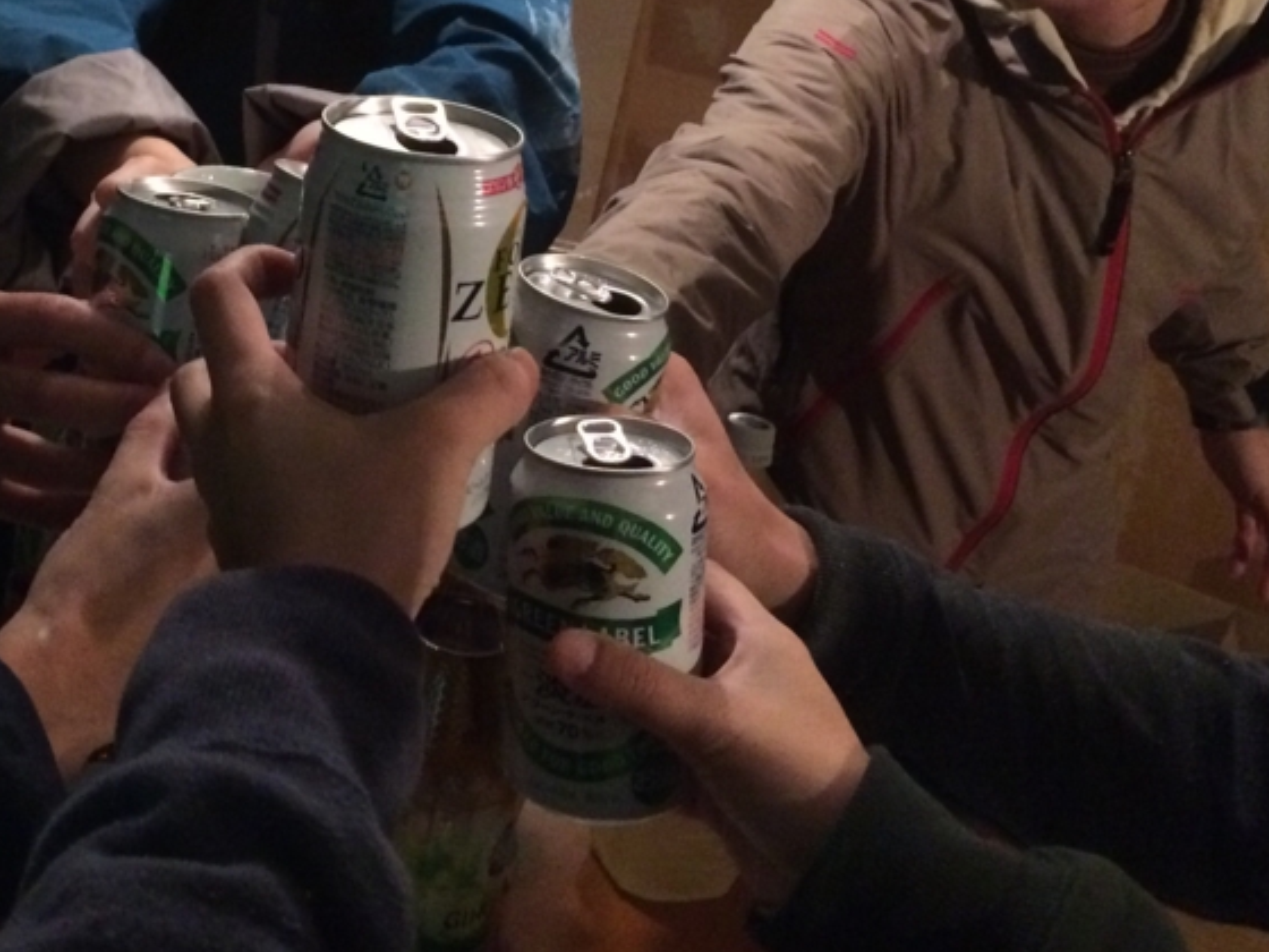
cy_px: 100
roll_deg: -8.1
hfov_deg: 35.5
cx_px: 351
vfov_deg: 26.6
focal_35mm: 53
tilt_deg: -11.6
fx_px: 1943
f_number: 2.2
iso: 320
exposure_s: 1/30
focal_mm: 4.15
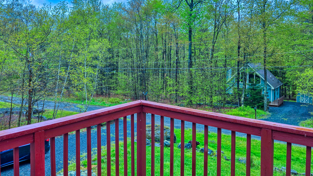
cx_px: 140
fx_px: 249
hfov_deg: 64.1
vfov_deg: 38.7
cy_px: 67
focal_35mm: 30
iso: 25
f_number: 1.8
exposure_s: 1/981
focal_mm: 5.4
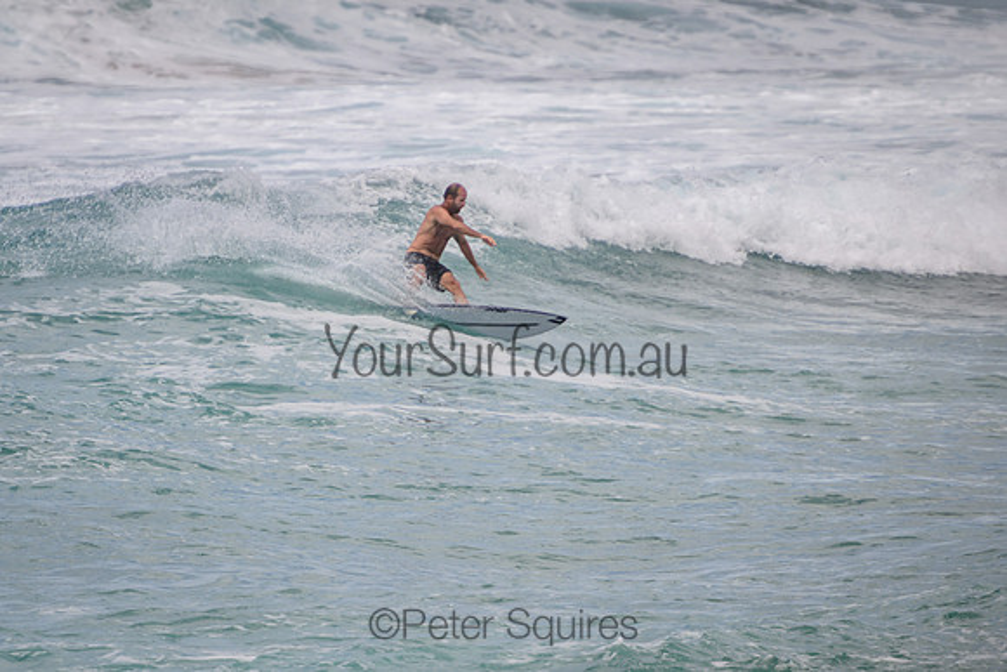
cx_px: 417
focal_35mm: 549
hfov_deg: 3.8
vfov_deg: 2.5
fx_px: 15369
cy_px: 393
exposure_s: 1/2000
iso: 180
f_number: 5.6
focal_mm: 400
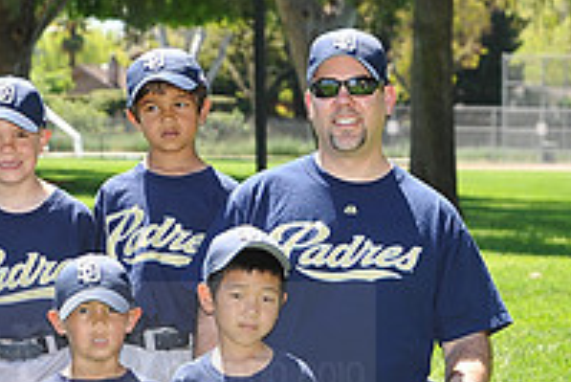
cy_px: 319
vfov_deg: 5.9
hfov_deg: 8.7
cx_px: -181
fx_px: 3698
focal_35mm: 233
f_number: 7.1
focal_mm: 80
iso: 200
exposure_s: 1/160
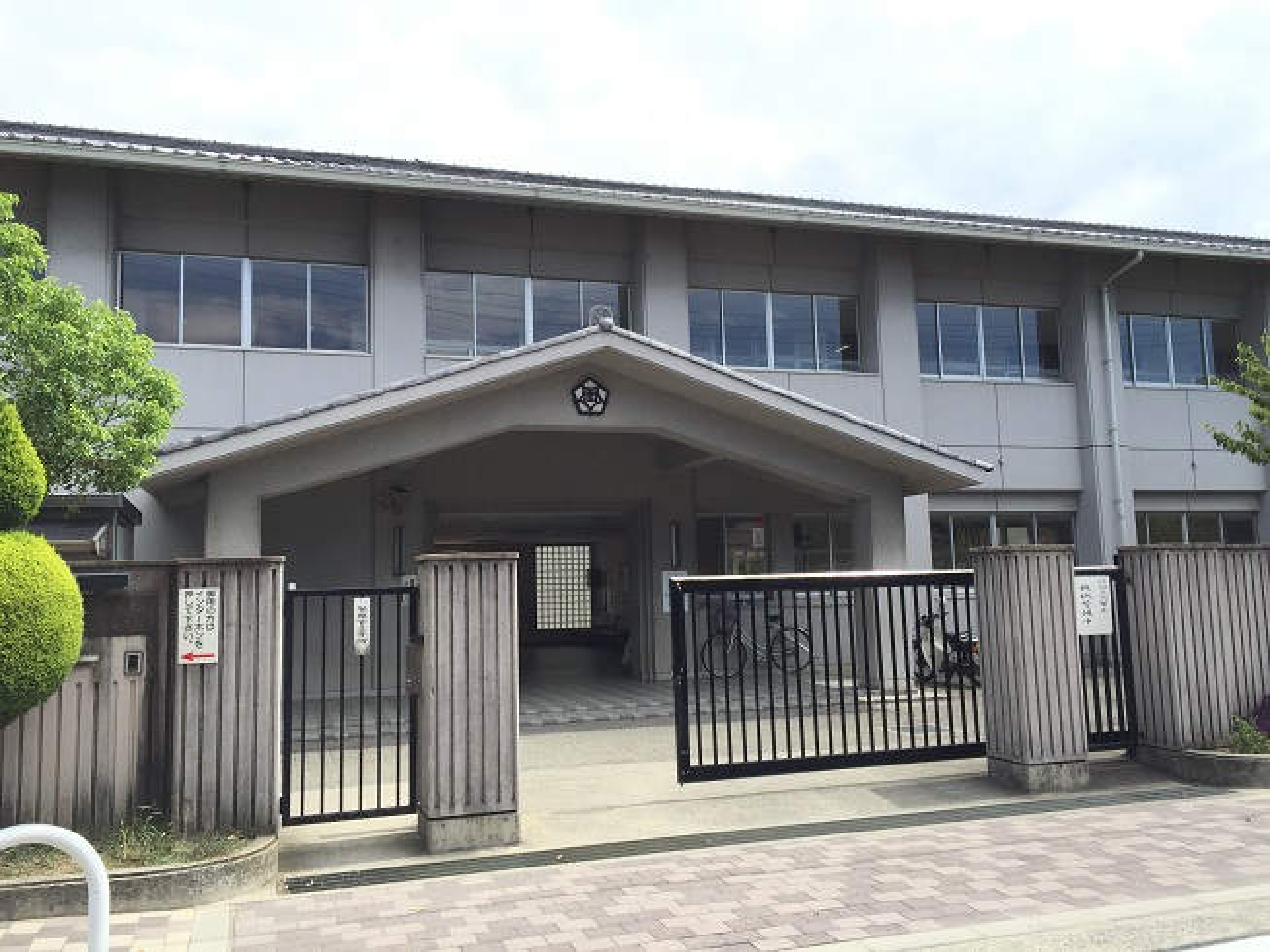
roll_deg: +0.9
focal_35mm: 29
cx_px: 635
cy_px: 476
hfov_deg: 61.7
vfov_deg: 48.2
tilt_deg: +6.7
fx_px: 1064
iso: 32
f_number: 2.2
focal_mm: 4.15
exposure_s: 1/1883
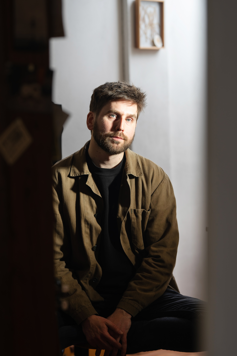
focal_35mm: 116
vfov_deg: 17.6
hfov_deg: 11.8
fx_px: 1145
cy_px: 192
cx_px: 122
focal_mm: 105
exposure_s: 1/80
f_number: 2.8
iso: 160
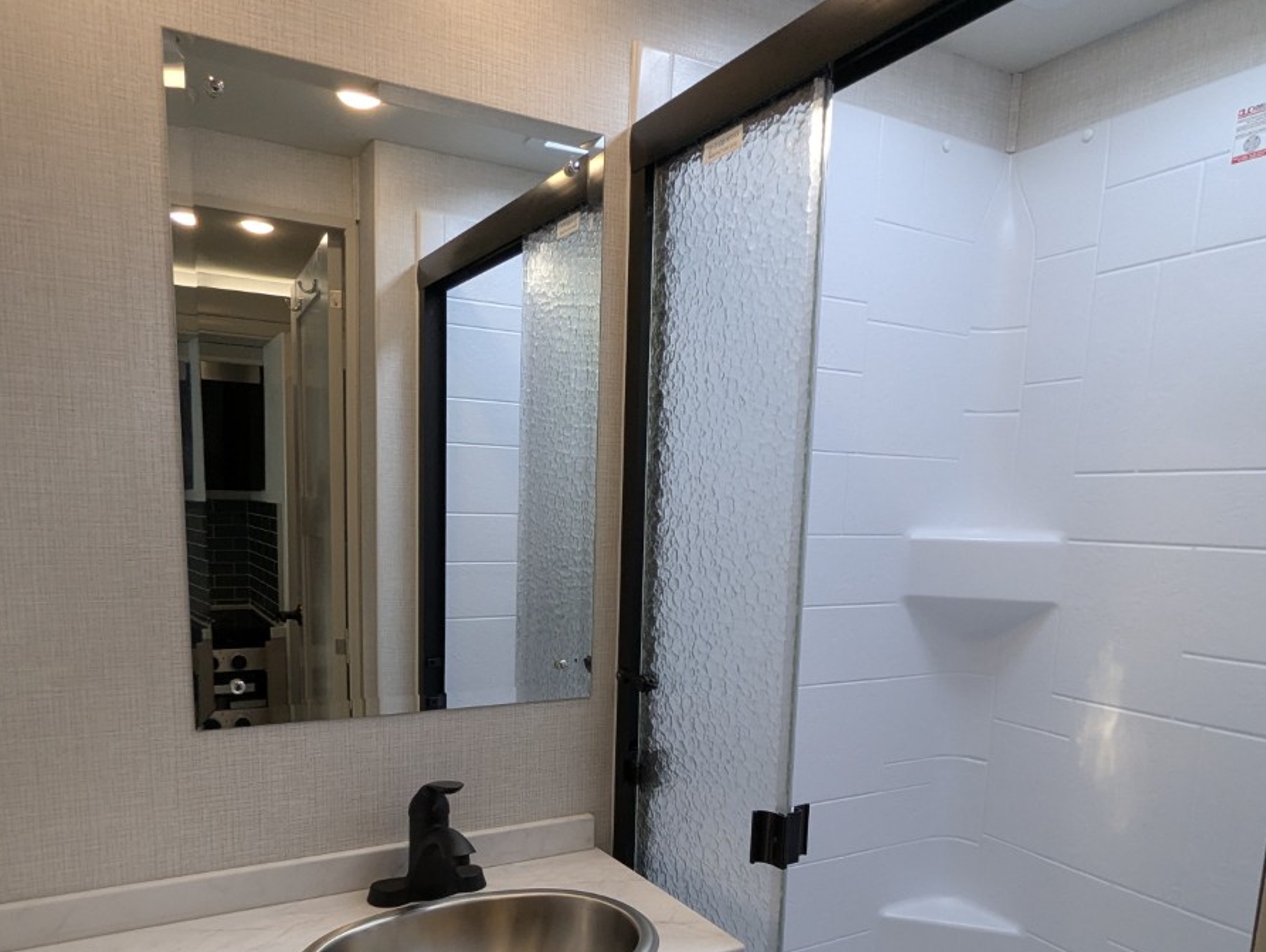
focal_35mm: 25
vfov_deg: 53.5
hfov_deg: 69.3
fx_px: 915
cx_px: 612
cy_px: 659
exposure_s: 1/189
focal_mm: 2.35
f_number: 2.2
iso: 147
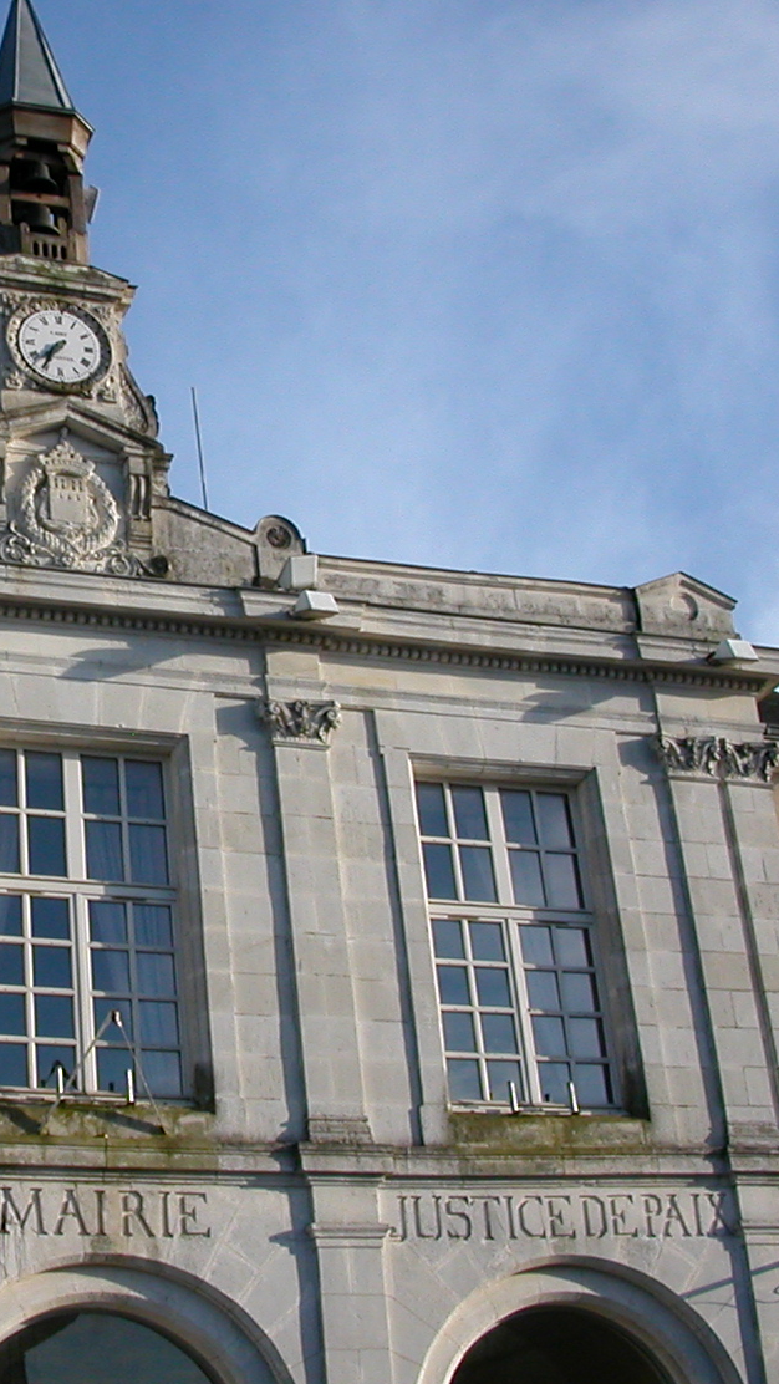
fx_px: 2129
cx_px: -5
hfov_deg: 20.1
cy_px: 665
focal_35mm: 58
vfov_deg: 36.0
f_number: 4.5
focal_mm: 5.6
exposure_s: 1/464
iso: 100
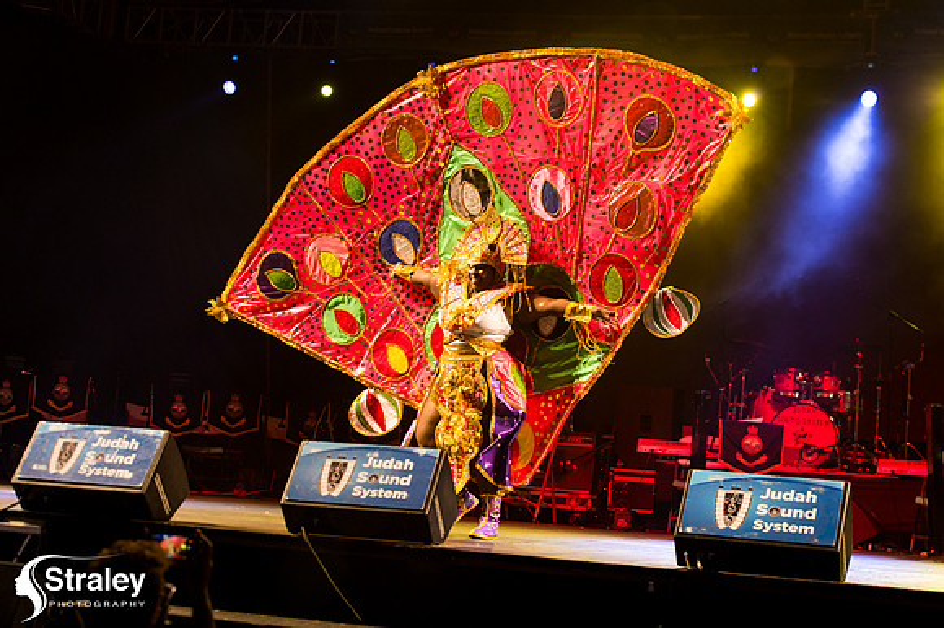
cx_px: 472
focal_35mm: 70
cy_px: 314
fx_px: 1834
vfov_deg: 19.4
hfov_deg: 28.9
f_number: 5.6
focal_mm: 70
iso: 3200
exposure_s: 1/200
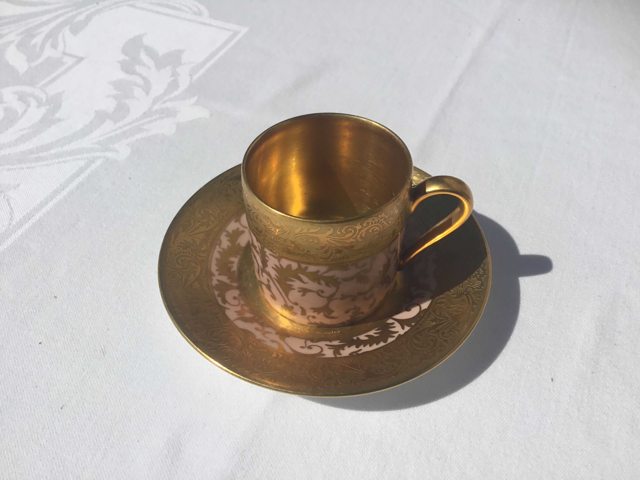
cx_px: 320
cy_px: 240
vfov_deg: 45.4
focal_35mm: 31
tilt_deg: -46.5
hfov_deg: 58.4
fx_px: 573
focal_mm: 3.3
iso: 25
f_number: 2.4
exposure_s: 1/4808
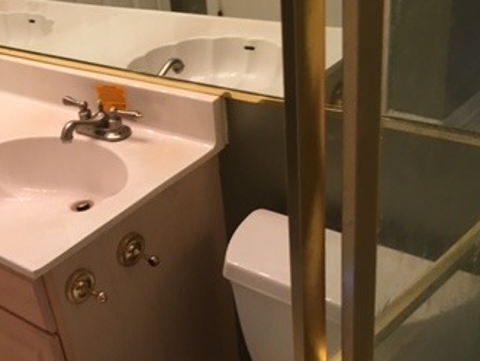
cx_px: 39
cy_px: 342
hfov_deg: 32.4
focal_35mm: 56
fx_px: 777
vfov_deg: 25.2
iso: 80
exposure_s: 1/30
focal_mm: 4.15
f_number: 2.2
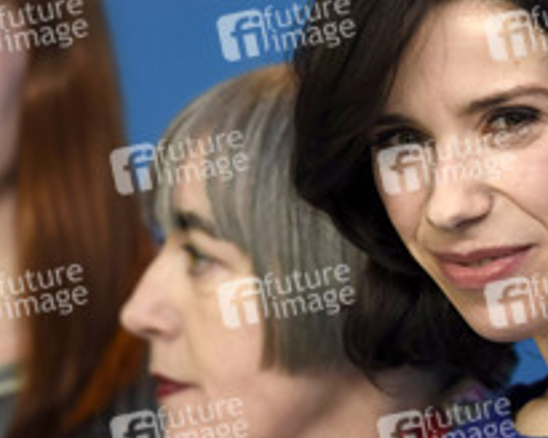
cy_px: 230
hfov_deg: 3.3
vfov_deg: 2.6
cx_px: 483
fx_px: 9520
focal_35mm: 587
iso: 800
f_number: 3.5
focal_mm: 190
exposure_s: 1/320
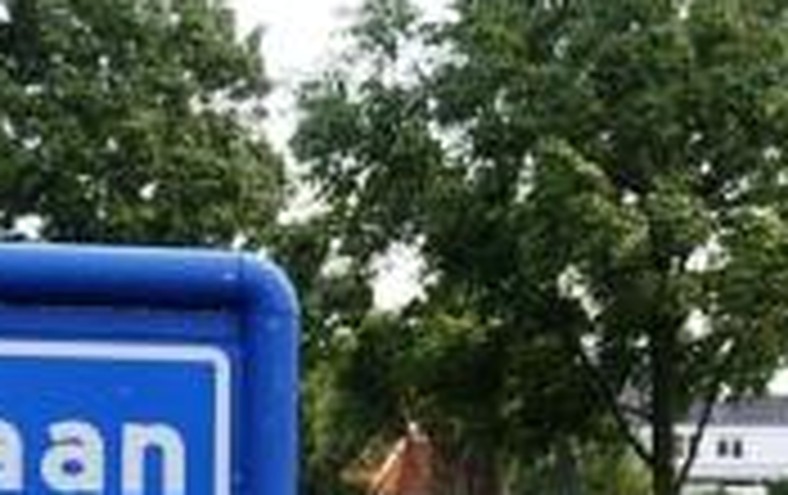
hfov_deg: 14.0
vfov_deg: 8.7
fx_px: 3162
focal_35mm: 147
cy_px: 747
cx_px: 761
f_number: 8
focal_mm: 7.9
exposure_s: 1/60
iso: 64
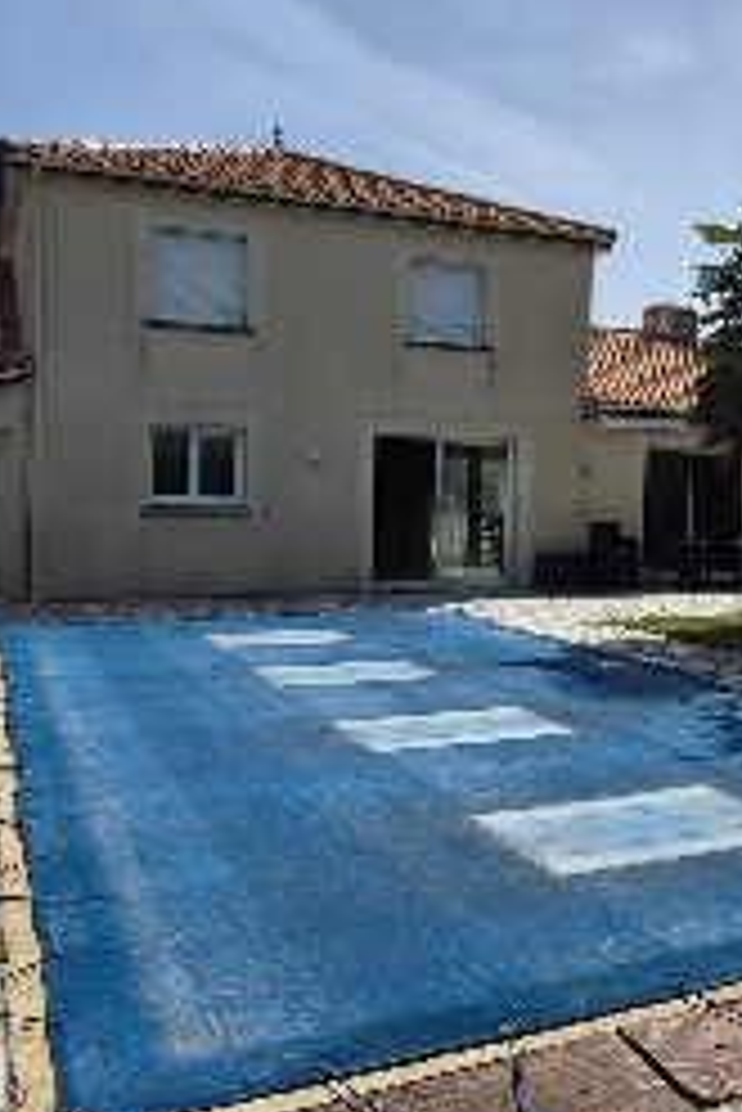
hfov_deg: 36.8
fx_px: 1080
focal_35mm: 35
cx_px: 571
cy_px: 531
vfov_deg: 54.4
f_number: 2.2
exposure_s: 1/3952
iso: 40
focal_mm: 1.74
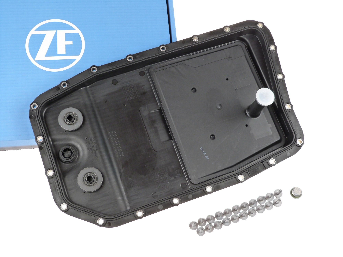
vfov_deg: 29.7
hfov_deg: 38.9
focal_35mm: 49
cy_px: 128
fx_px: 486
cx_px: 172
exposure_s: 1/60
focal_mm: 8.7
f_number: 3.2
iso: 200
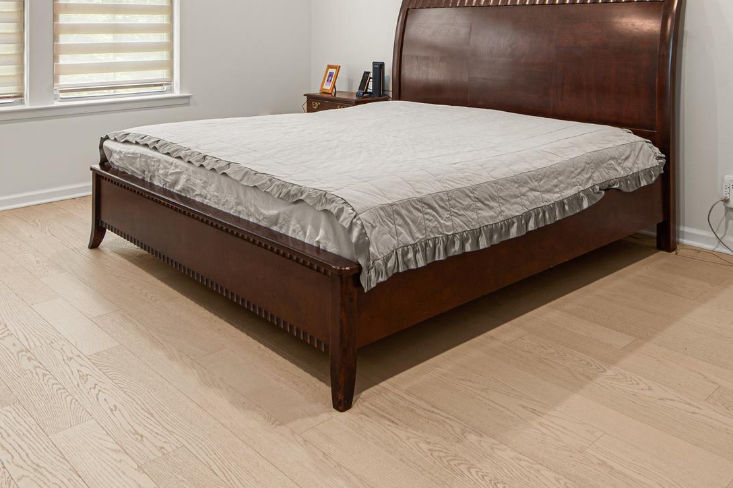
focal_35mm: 32
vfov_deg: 38.5
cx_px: 391
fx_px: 651
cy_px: 57
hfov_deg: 58.7
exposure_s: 1/2.5
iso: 200
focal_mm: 17
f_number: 9
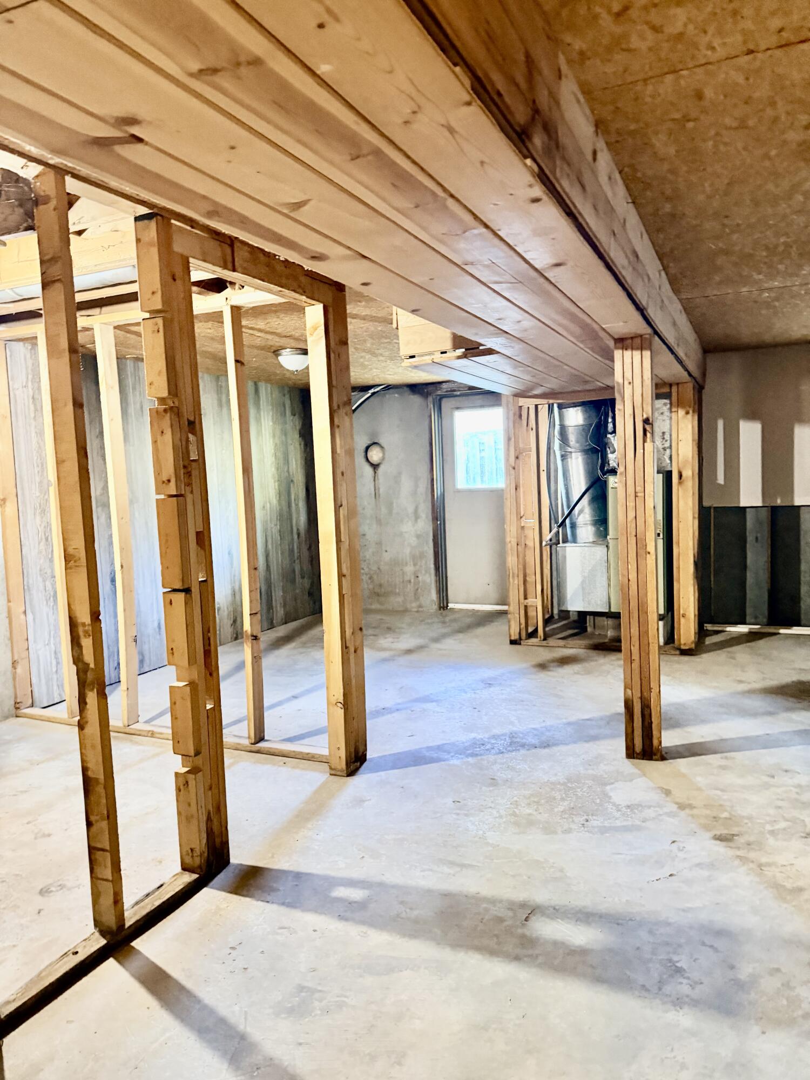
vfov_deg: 71.6
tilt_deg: -5.0
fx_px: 749
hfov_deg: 56.8
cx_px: 405
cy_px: 540
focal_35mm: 24
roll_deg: +2.1
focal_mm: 6.76
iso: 800
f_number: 1.78
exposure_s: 1/30
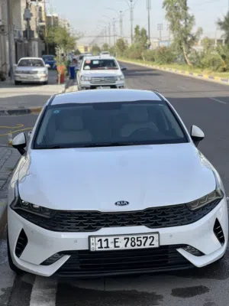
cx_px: 114
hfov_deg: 19.1
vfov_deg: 25.3
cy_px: 153
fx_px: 679
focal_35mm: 77
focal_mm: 9
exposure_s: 1/363
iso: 32
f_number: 2.8
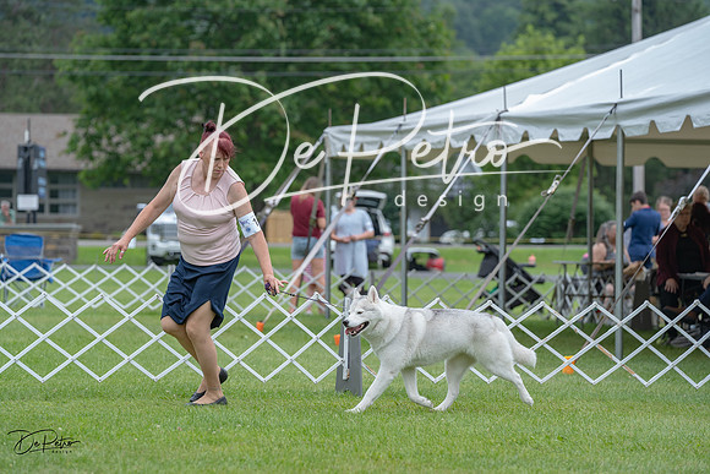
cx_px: 355
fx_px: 3077
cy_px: 237
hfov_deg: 13.2
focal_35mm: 156
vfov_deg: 8.8
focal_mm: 156
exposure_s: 1/1000
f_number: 4.5
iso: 400
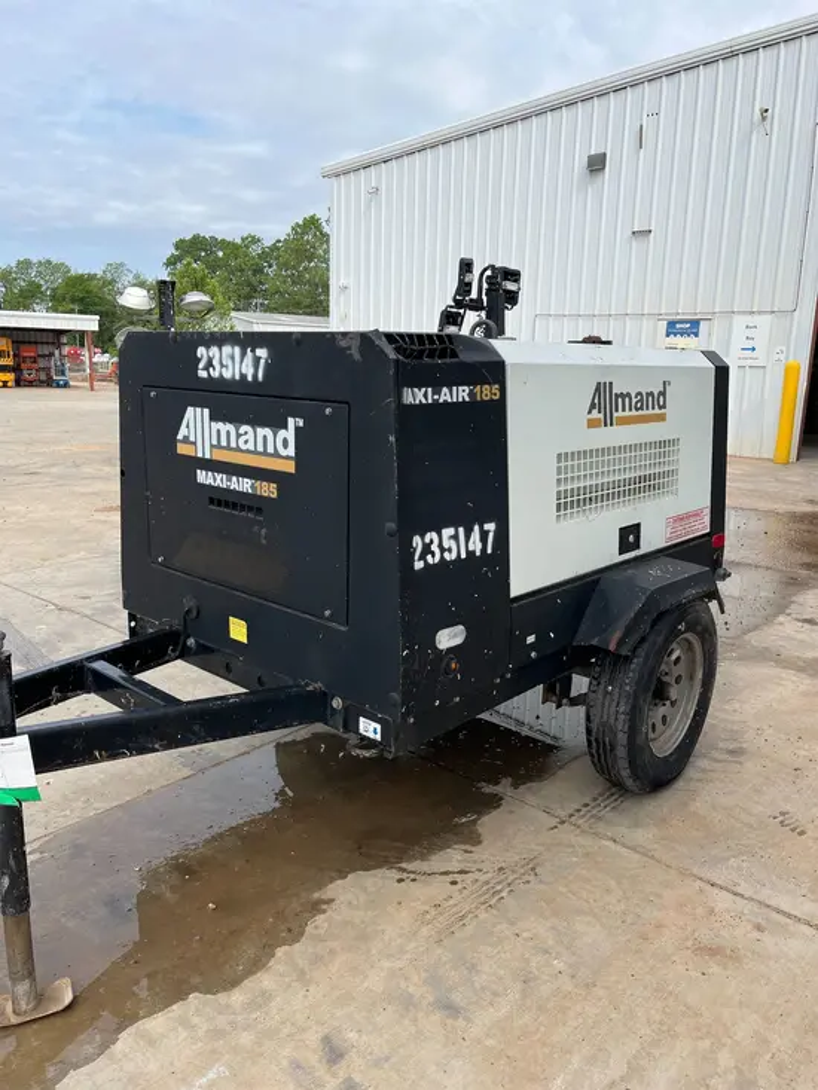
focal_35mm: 26
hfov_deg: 53.1
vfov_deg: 67.3
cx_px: 409
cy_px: 545
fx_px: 819
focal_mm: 5.1
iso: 50
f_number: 1.6
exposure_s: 1/2222
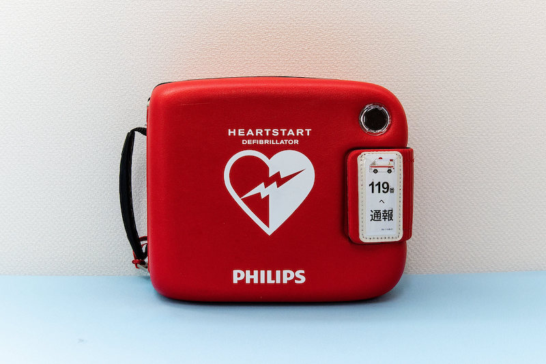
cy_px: 182
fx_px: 682
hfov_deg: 43.6
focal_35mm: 45
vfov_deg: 29.9
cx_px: 273
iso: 800
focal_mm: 30
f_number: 8
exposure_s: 1/125
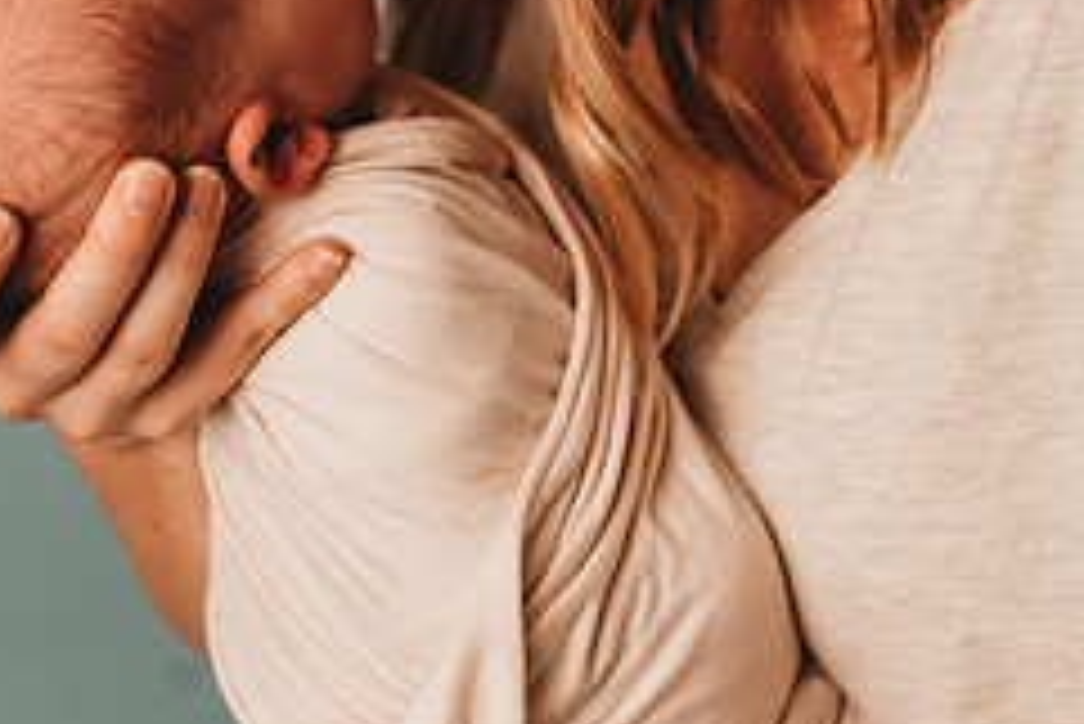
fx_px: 2922
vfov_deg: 13.7
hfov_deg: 21.0
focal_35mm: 97
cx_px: 432
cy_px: -175
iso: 160
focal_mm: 52
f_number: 4.5
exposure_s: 1/160
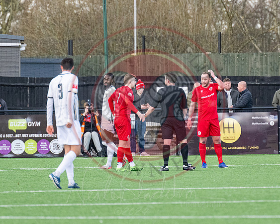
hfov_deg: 3.4
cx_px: 170
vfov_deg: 2.7
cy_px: 90
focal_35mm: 572
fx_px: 4742
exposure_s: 1/1250
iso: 2000
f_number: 4
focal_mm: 280
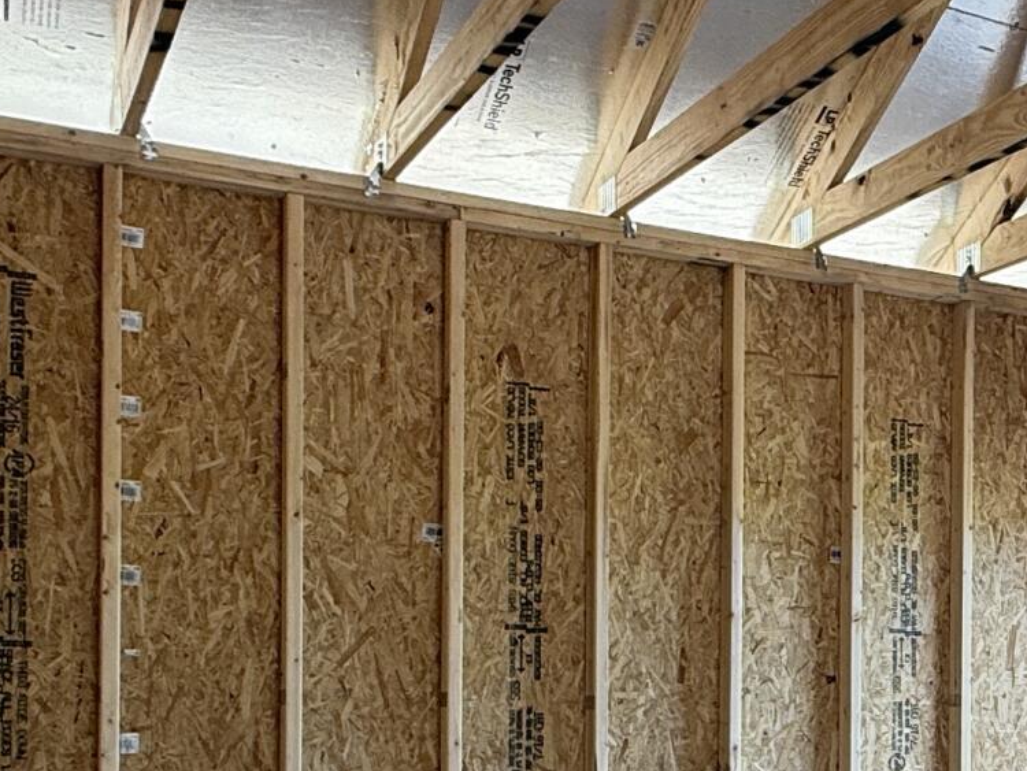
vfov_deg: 25.5
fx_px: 1662
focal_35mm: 56
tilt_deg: +1.0
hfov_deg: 30.6
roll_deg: -0.1
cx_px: 1134
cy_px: 650
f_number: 2.2
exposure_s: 1/107
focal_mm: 2.22
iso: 64
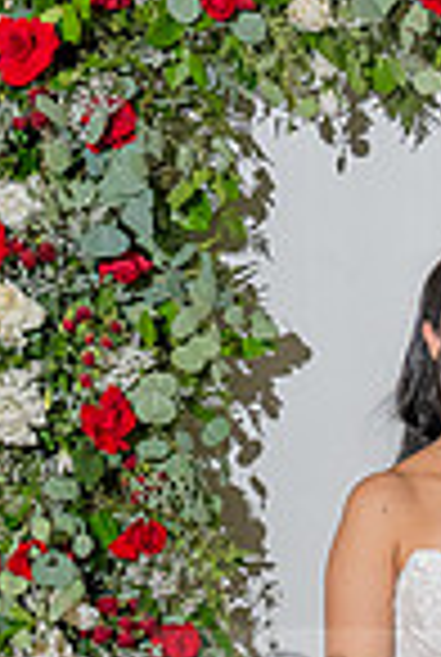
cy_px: 684
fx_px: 2761
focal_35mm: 151
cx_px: 624
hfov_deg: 8.9
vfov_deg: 13.4
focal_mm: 27
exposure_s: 1/200
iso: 800
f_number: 5.6
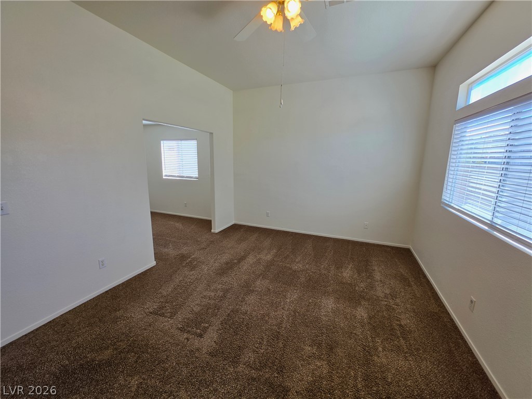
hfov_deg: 106.2
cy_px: 200
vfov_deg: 89.9
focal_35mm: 13
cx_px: 266
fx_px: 200
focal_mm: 2.2
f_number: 1.9
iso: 25
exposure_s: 1/120
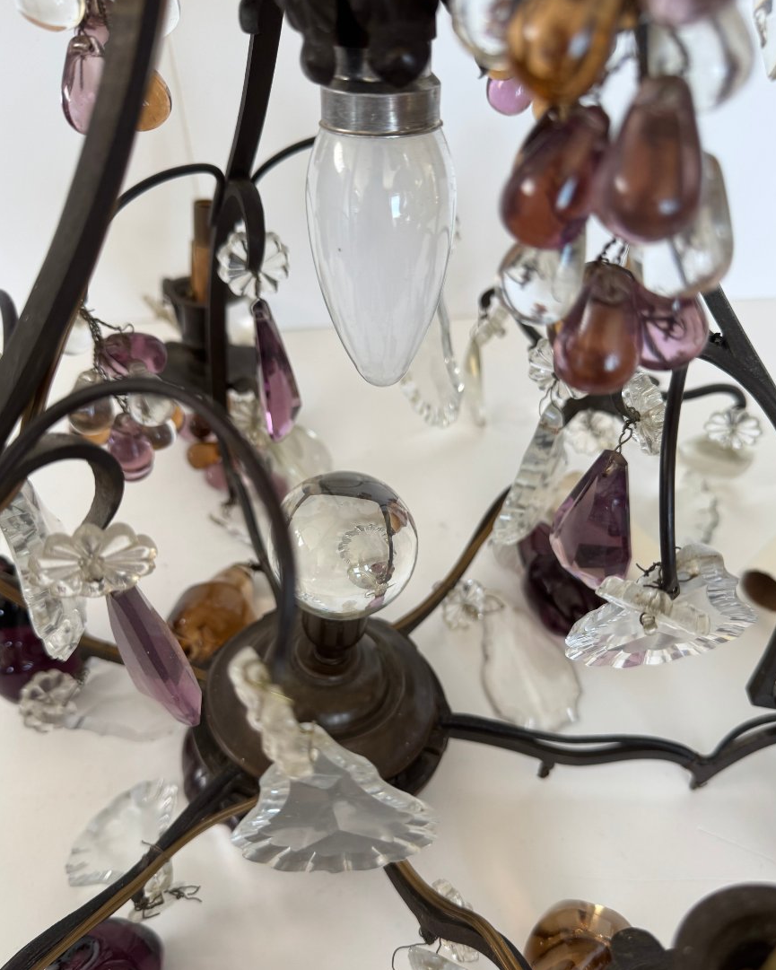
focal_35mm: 26
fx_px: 746
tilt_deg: -52.0
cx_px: 388
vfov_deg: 66.0
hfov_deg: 54.9
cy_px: 514
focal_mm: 6.76
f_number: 1.78
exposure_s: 1/121
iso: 100
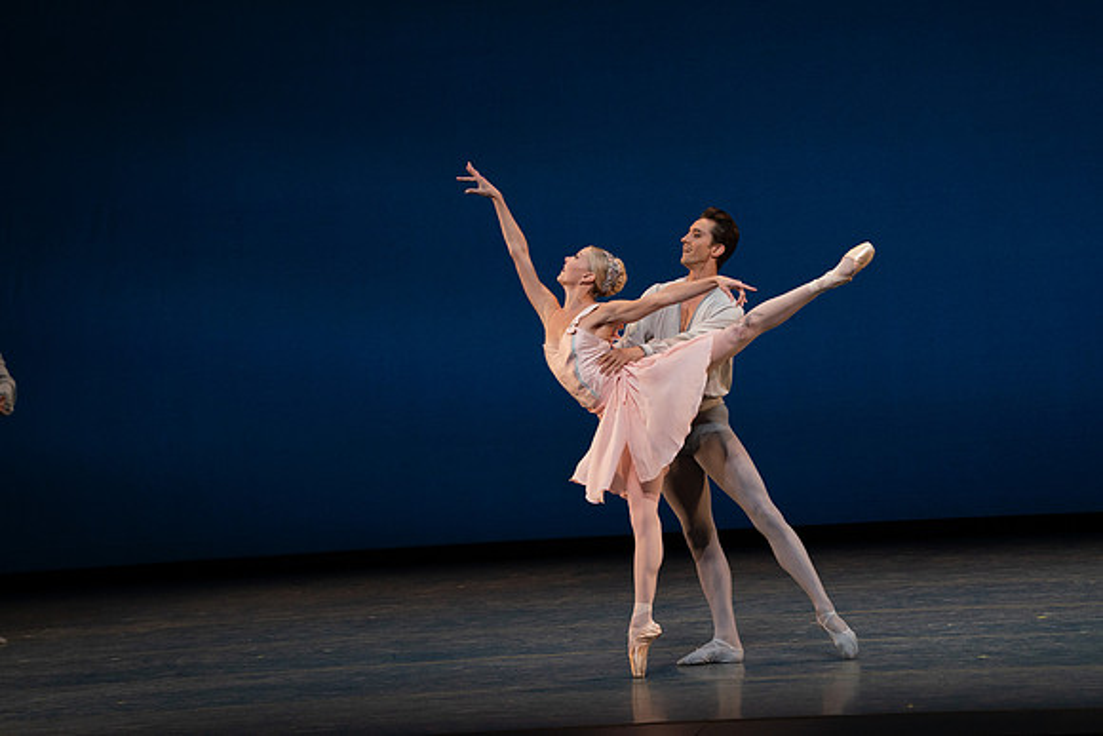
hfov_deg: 10.3
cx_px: 552
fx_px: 6129
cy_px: 368
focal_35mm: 200
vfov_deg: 6.9
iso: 3200
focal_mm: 200
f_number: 8
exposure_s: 1/500
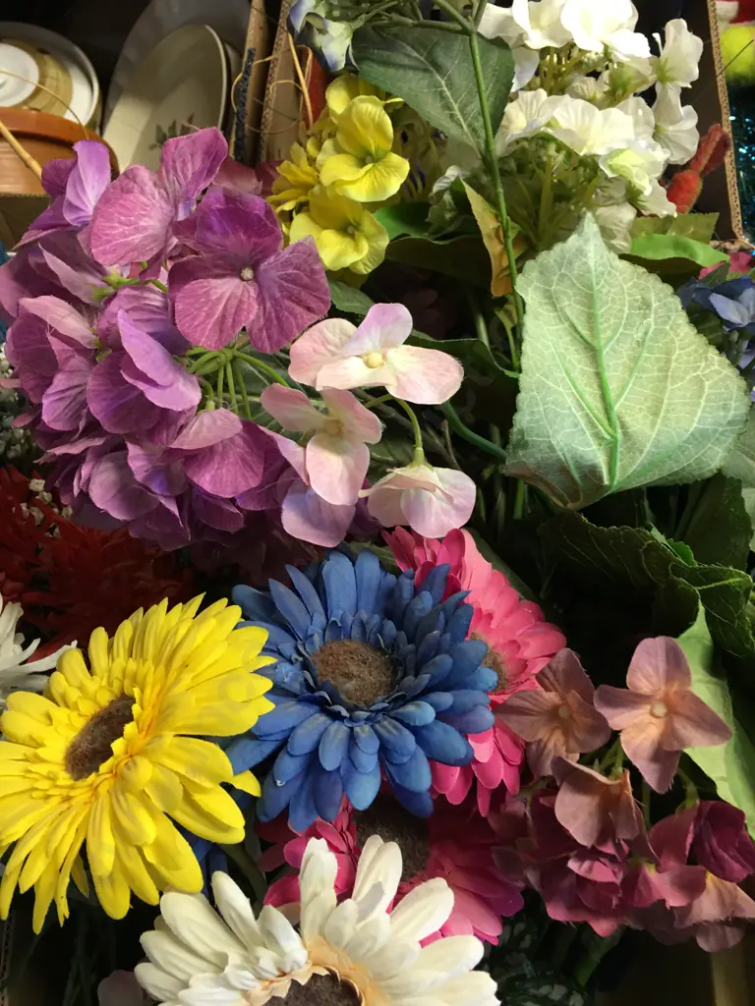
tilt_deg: -65.9
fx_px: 843
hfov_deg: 48.2
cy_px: 503
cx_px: 378
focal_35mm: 29
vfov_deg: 61.7
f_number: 2.2
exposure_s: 1/17
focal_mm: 4.15
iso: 50
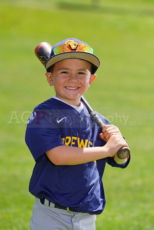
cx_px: 77
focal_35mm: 268
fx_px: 1719
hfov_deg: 5.1
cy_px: 115
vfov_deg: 7.7
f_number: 7.1
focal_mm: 268
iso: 100
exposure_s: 1/250
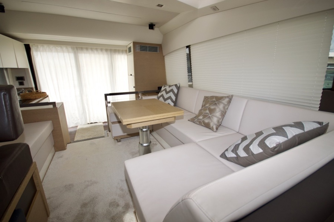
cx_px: 167
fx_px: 139
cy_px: 111
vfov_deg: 77.2
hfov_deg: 100.4
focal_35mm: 15
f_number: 4.5
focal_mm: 10
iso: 400
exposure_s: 1/80
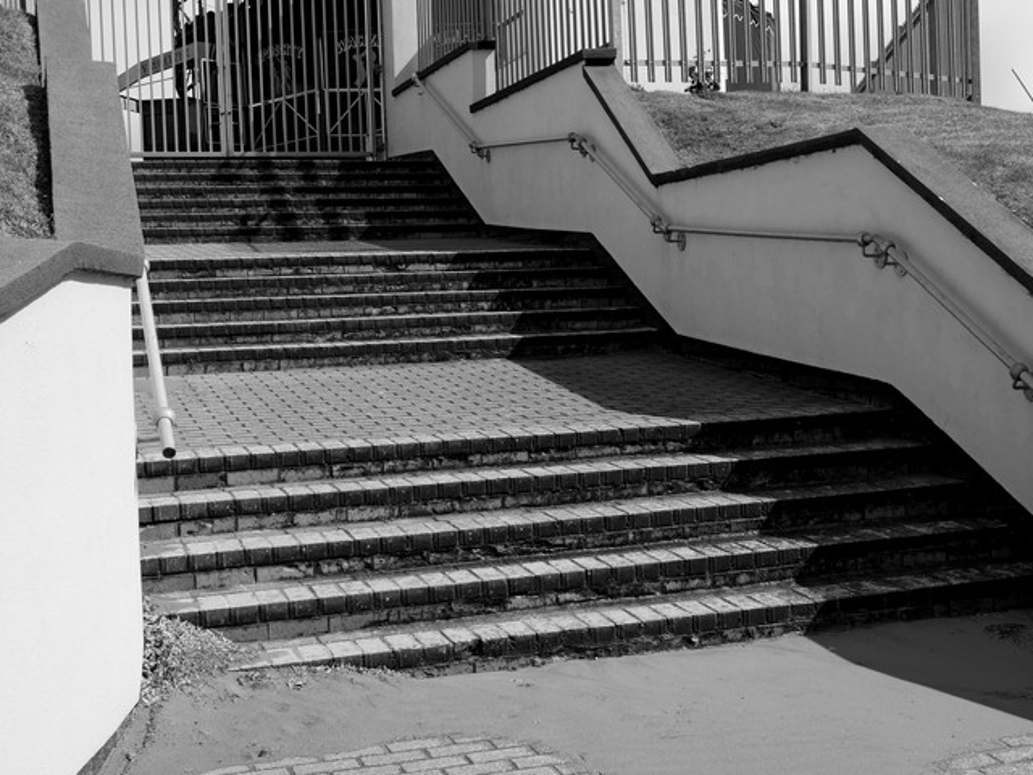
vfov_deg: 29.1
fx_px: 1492
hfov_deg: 38.1
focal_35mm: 50
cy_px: 347
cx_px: 594
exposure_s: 1/250
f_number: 10
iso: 200
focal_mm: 20
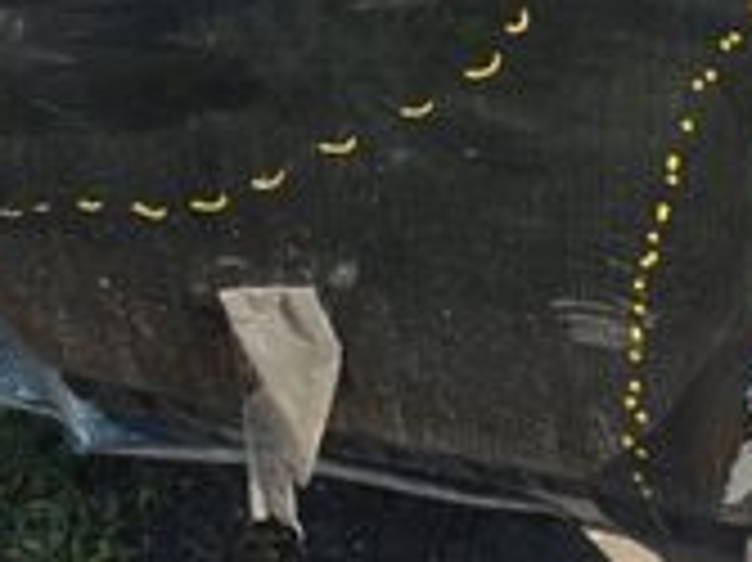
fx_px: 4037
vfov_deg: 7.7
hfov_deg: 9.9
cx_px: 1463
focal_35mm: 186
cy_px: -461
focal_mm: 21
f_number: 6.3
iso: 100
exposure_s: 1/160
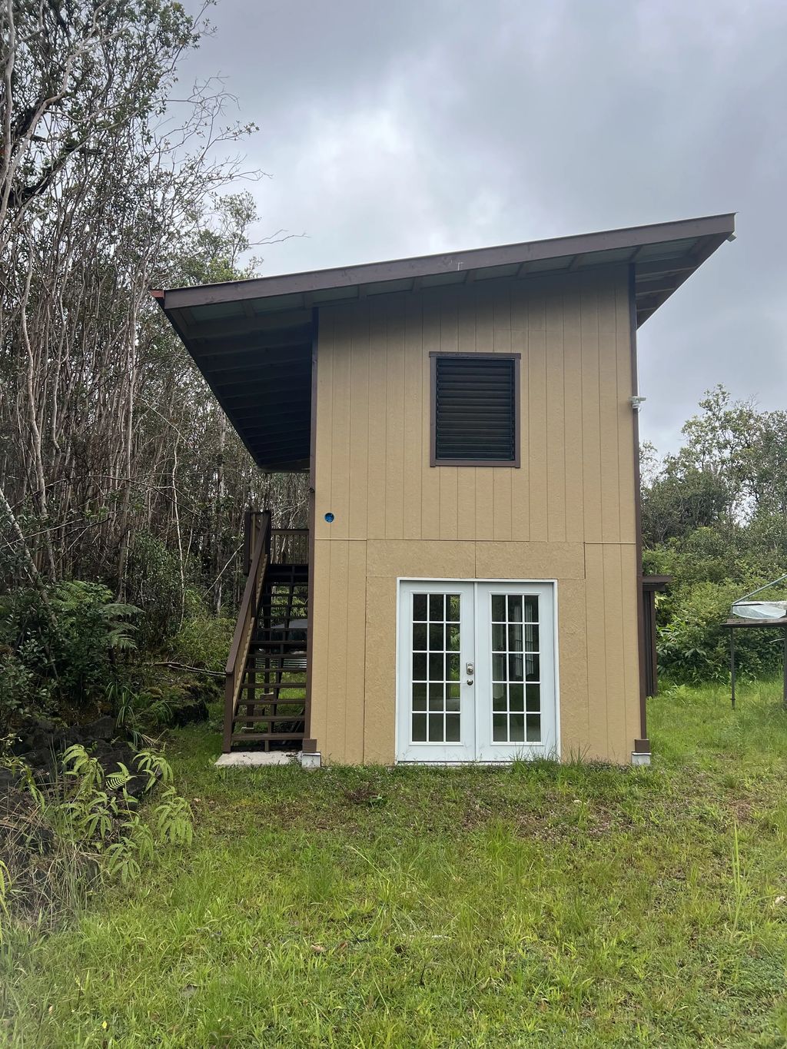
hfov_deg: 53.1
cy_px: 524
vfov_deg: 67.3
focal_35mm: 26
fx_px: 788
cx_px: 394
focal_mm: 5.7
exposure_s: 1/1751
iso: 50
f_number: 1.5
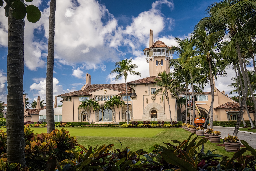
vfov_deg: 45.0
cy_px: 86
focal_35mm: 29
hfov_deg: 63.7
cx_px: 128
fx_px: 206
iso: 250
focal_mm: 29
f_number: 13
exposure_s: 1/200
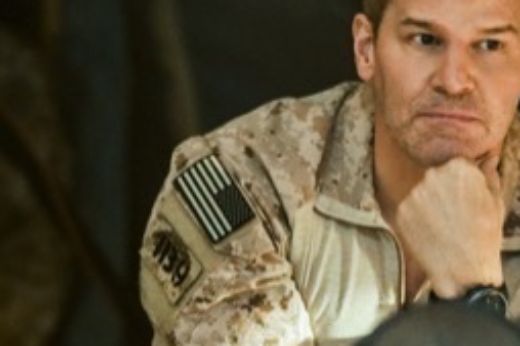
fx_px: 5687
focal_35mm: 394
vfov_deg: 3.5
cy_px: 224
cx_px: 227
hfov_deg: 5.2
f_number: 4
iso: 5000
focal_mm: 200
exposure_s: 1/160
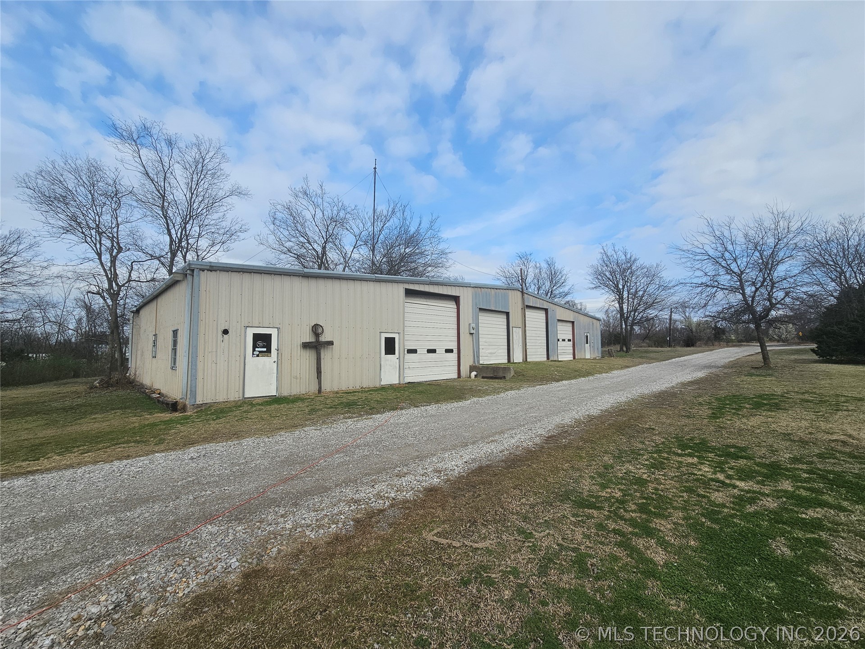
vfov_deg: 89.9
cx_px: 432
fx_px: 325
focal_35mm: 13
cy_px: 324
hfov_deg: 106.2
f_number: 2.2
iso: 50
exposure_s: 1/2790
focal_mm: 2.2
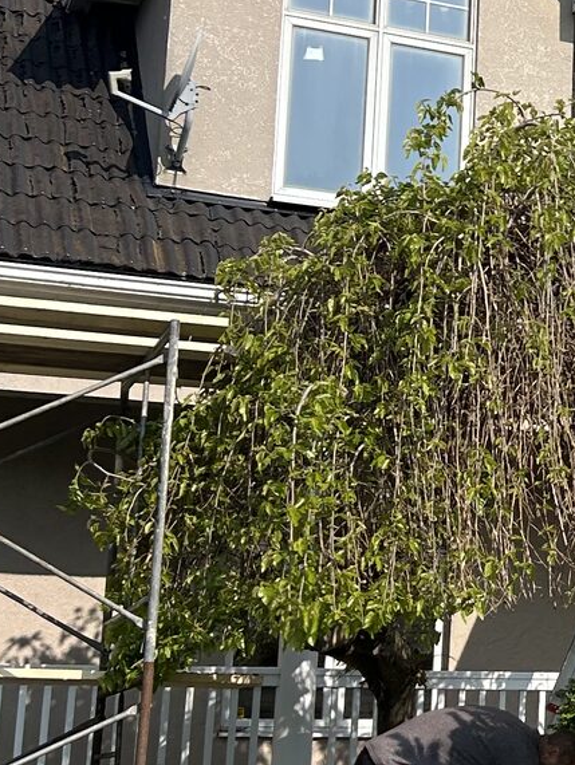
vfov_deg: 21.5
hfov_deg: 14.6
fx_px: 2013
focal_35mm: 91
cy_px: 348
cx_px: 965
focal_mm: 5.7
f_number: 1.5
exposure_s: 1/4115
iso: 50
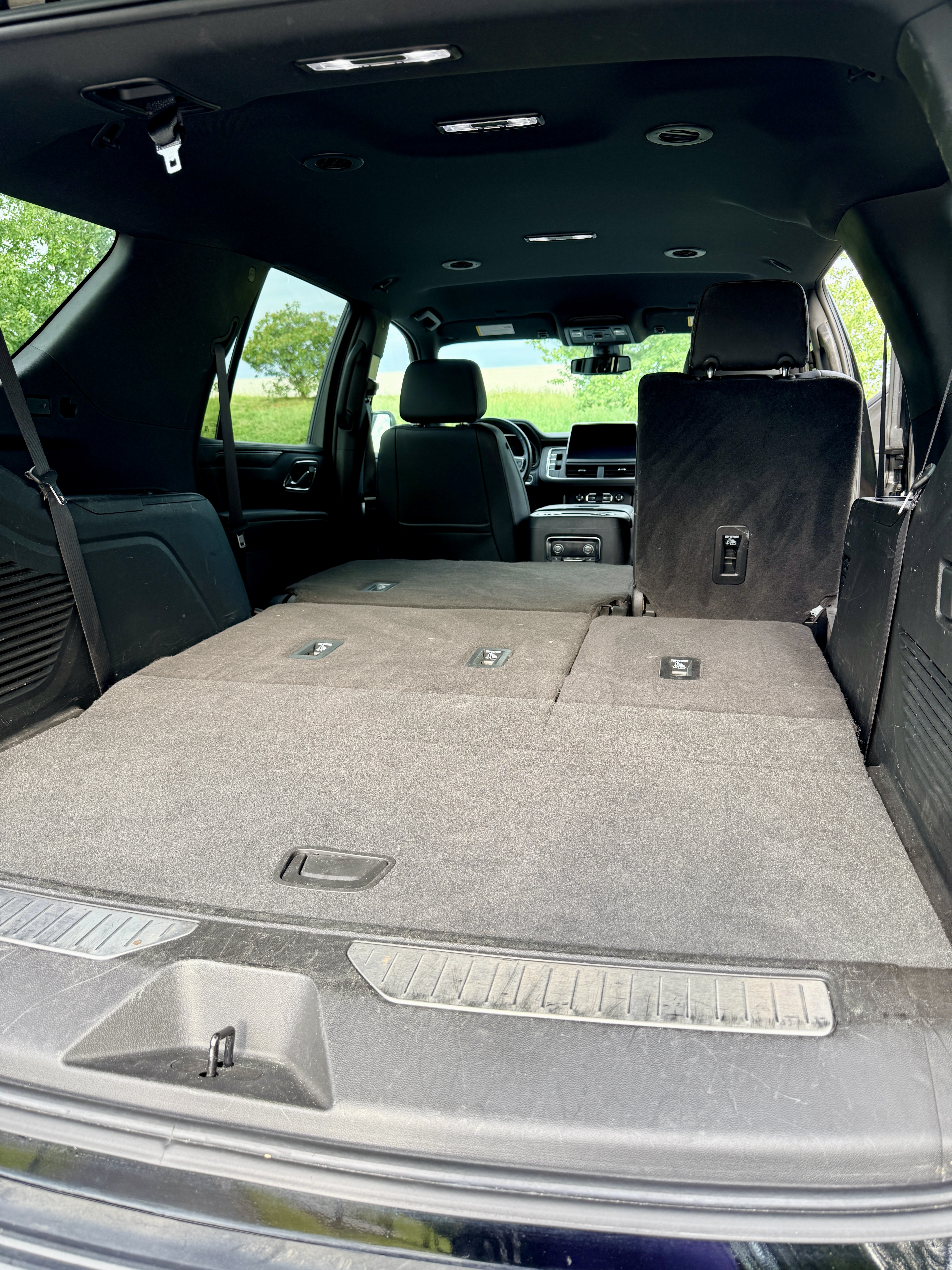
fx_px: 880
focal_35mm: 24
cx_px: 476
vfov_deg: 71.6
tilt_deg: -10.9
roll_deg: +0.7
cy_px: 635
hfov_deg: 56.8
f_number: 1.78
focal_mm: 6.76
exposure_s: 1/169
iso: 64
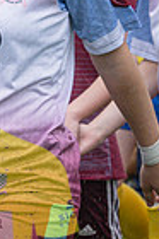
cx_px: -570
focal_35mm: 446
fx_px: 2962
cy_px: 48
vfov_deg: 4.6
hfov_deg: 2.9
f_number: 5
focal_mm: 70
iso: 1250
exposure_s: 1/640
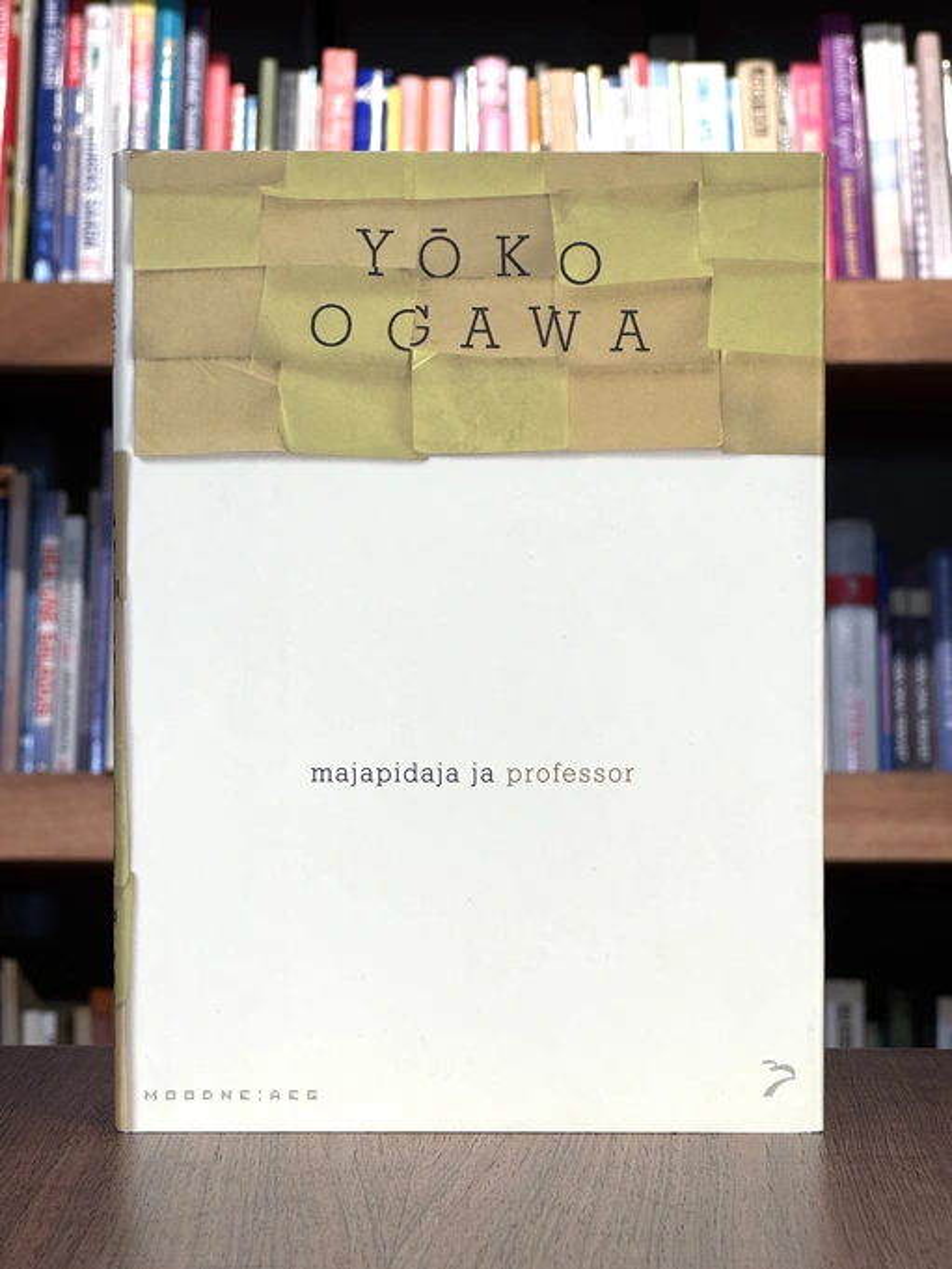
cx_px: 476
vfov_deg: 25.3
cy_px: 634
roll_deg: -0.6
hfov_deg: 19.1
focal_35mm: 77
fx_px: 2823
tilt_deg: -0.3
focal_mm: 9
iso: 64
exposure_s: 1/99
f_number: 2.8
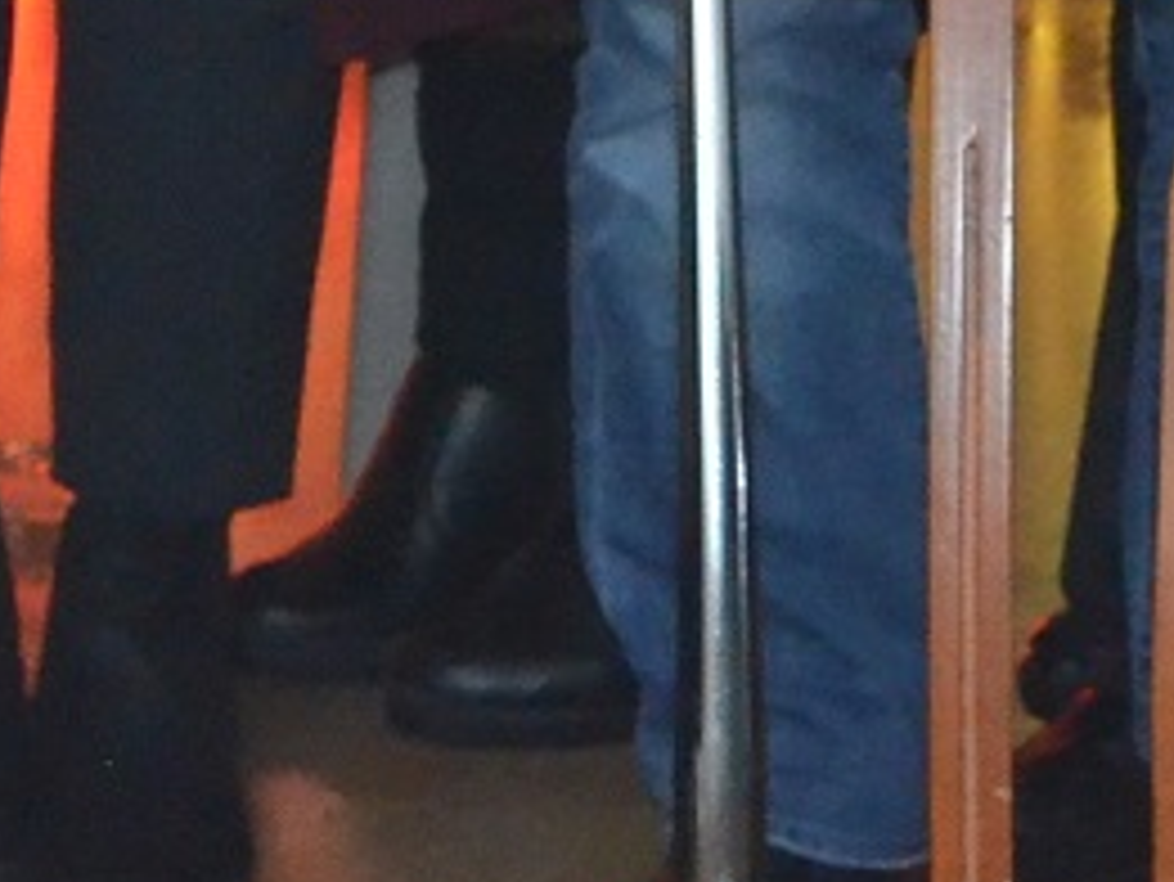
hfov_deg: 5.4
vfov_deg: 3.9
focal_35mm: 367
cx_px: 72
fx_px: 12453
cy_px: -1706
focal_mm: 36
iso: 3200
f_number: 5
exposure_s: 1/30
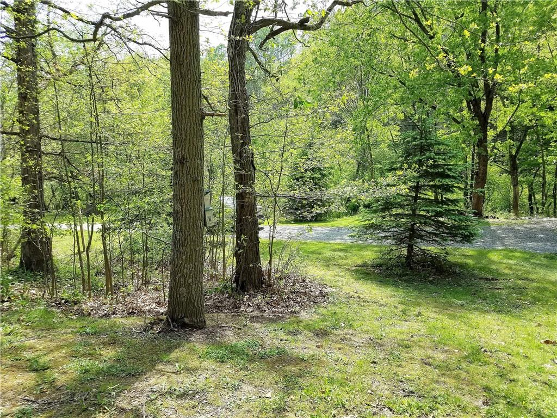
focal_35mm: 26
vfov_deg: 53.1
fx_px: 418
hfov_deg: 67.3
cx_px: 278
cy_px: 209
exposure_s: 1/864
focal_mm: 4.2
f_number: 1.7
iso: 50
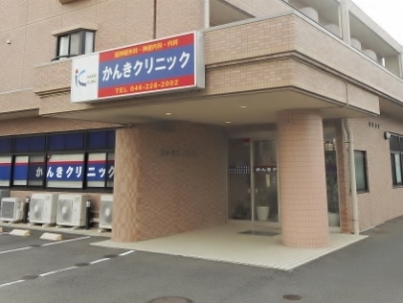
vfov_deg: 36.8
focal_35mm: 38
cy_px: 75
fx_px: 443
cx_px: 211
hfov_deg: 48.9
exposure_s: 1/160
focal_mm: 4.5
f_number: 3.7
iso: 80
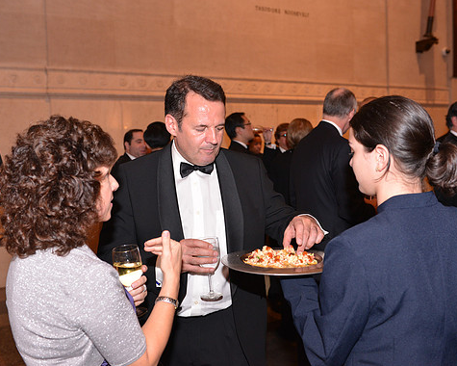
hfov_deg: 46.8
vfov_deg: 38.2
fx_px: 527
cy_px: 185
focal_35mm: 39
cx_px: 234
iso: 1250
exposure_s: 1/60
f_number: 3.5
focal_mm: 34
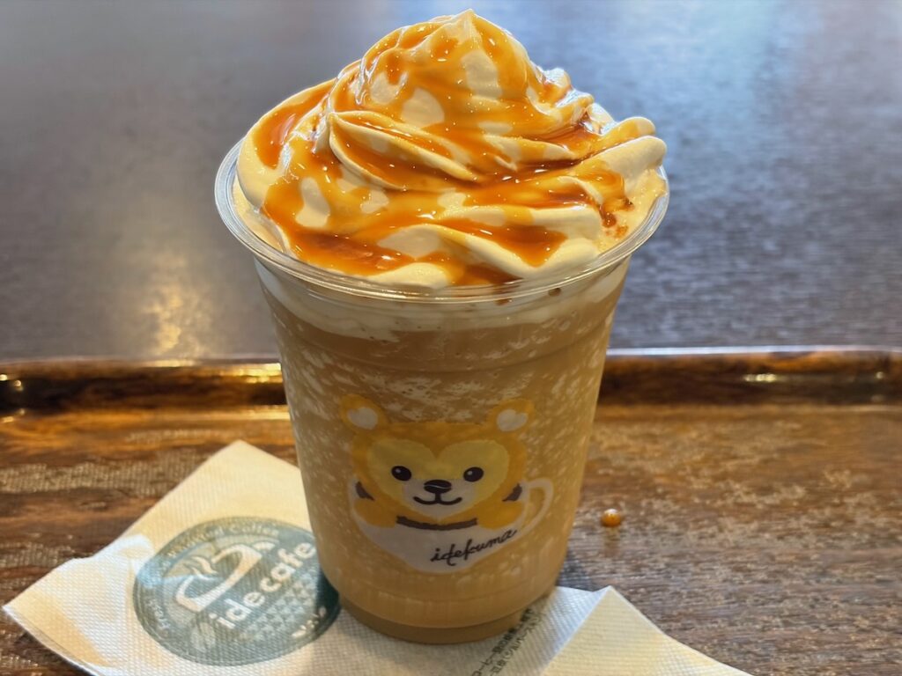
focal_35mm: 52
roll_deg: +0.2
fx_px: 1355
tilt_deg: -34.0
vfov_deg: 28.0
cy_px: 338
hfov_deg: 36.8
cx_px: 451
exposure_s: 1/33
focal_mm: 5.96
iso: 250
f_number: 1.6
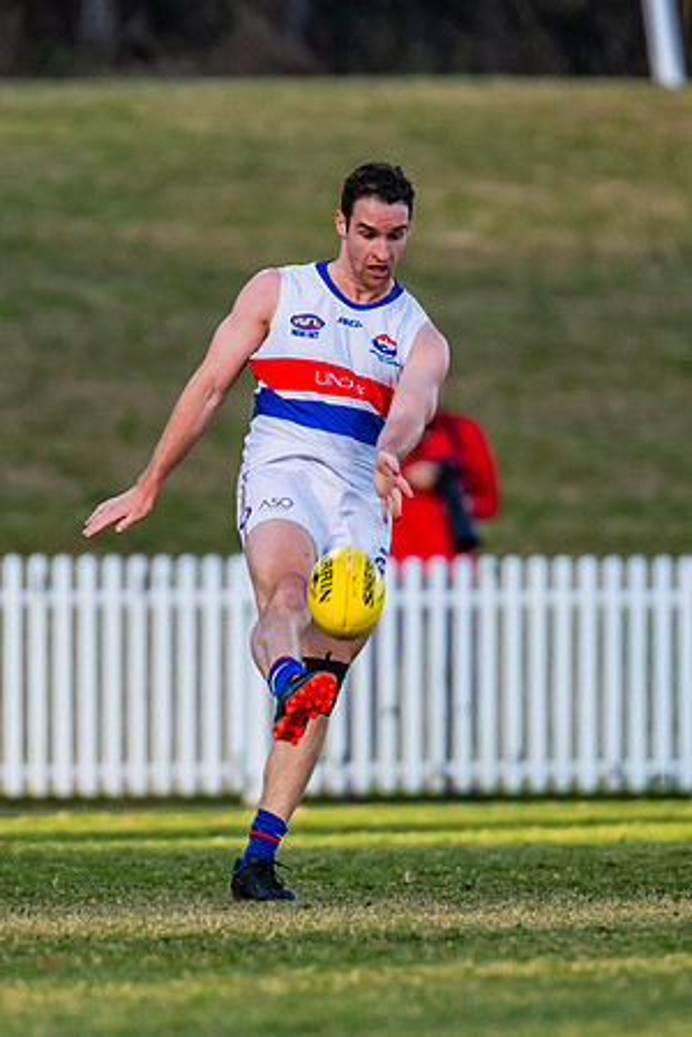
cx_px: 337
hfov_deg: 1.6
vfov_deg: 2.4
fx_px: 24670
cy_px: 472
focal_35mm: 856
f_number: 4.5
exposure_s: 1/1600
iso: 800
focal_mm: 420
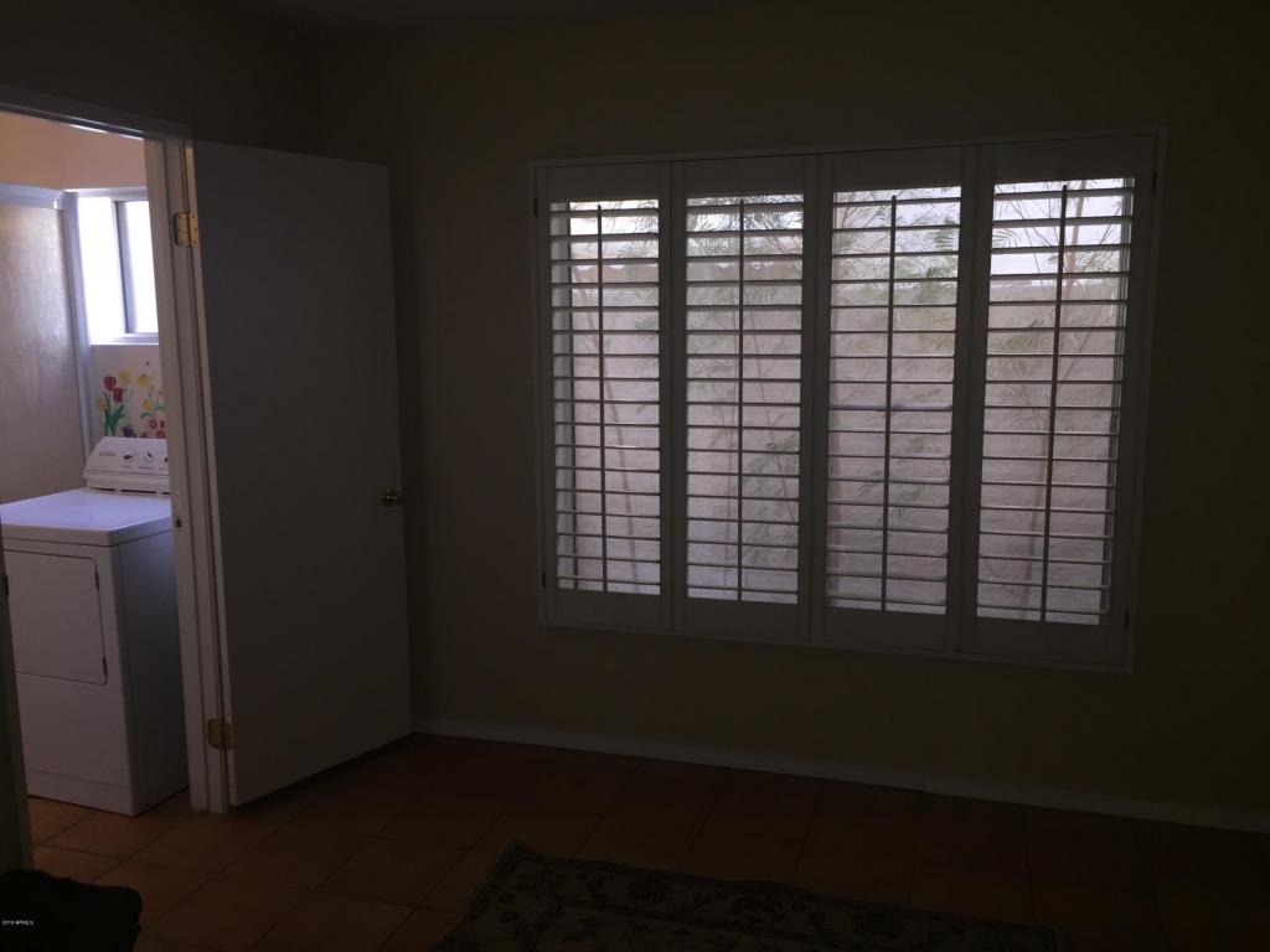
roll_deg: -0.8
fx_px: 1064
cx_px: 635
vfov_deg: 48.2
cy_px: 476
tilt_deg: -8.0
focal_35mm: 29
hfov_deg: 61.7
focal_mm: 4.15
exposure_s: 1/30
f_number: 2.2
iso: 40
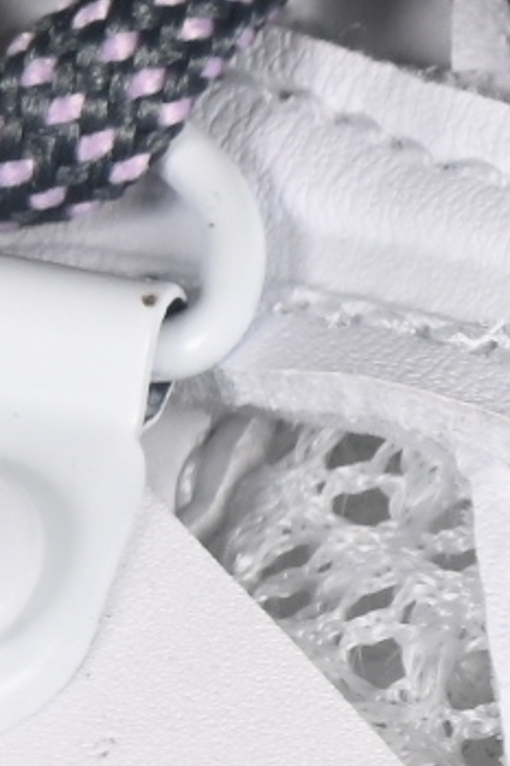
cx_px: 2154
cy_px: 924
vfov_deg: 3.4
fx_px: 12698
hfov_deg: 2.3
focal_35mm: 597
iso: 160
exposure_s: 1/80
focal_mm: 50
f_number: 7.1
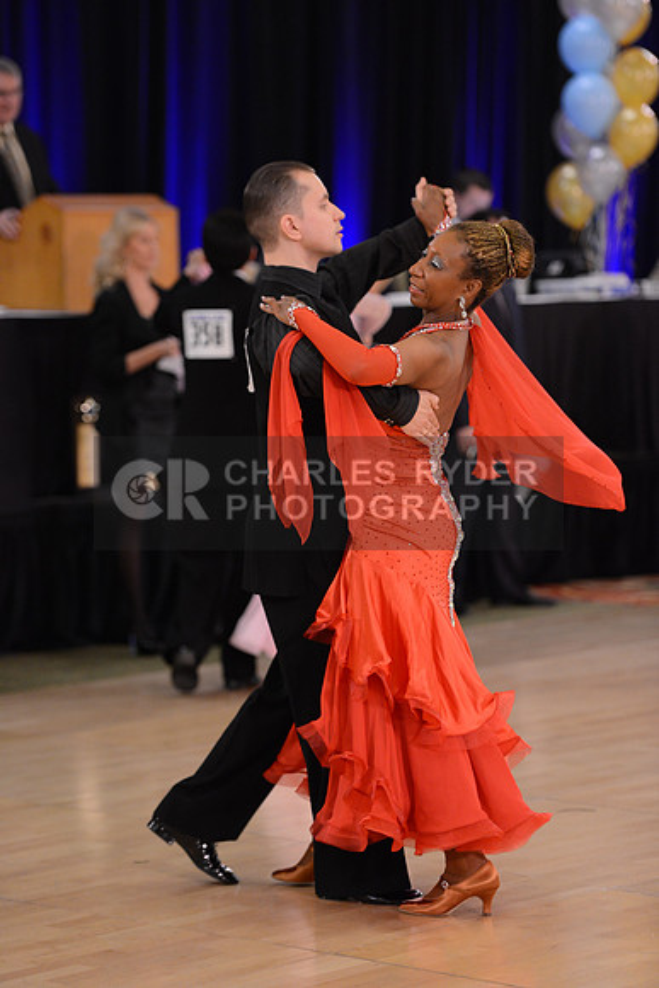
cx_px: 330
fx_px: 3567
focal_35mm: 130
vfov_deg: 15.8
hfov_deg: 10.6
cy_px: 494
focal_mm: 130
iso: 2500
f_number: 2.8
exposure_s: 1/250
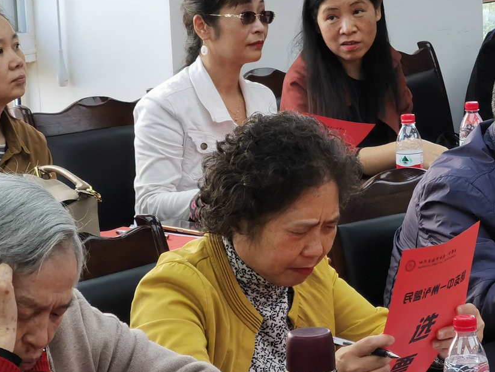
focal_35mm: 157
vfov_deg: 9.5
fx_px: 2245
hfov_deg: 12.6
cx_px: 341
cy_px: 203
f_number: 2.4
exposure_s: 1/100
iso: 125
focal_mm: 7.48
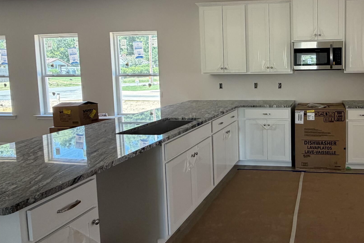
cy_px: 89
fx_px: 273
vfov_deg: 47.4
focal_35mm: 27
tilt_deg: -4.5
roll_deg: +1.1
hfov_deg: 62.1
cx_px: 288
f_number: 2.2
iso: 160
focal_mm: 2.22
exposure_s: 1/121
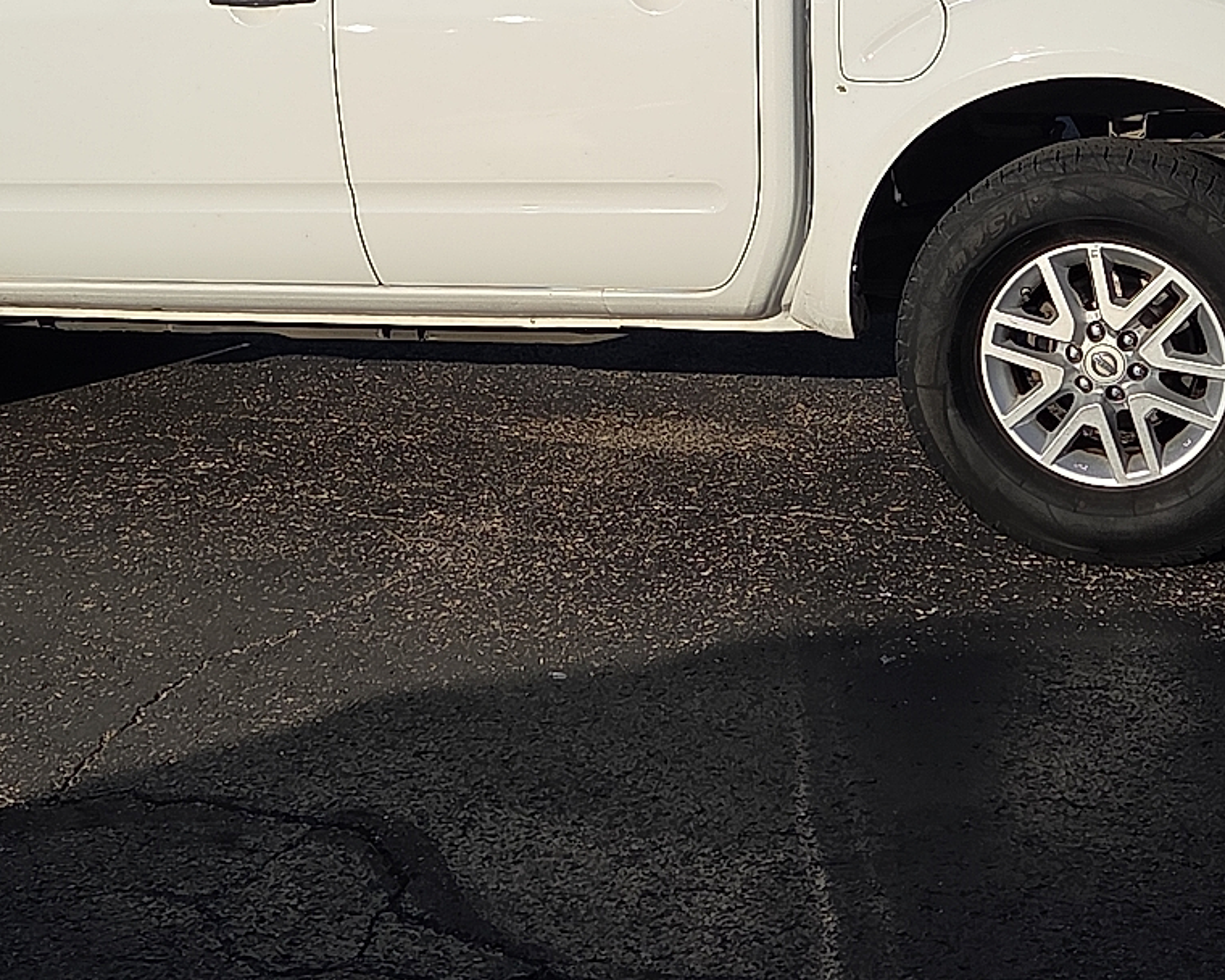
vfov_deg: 19.7
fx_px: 2755
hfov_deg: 25.1
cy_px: 52
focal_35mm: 76
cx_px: 579
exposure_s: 1/10000
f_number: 1.8
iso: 61
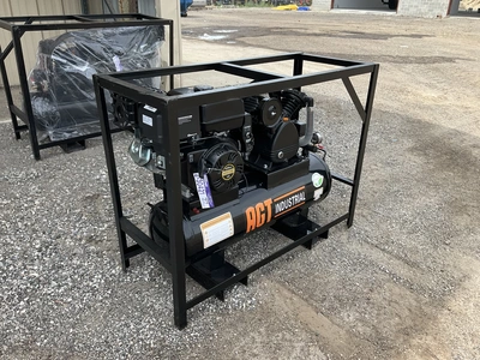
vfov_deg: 48.2
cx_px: 240
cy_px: 180
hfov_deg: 61.7
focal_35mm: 29
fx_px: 402
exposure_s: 1/642
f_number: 1.8
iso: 25
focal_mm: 3
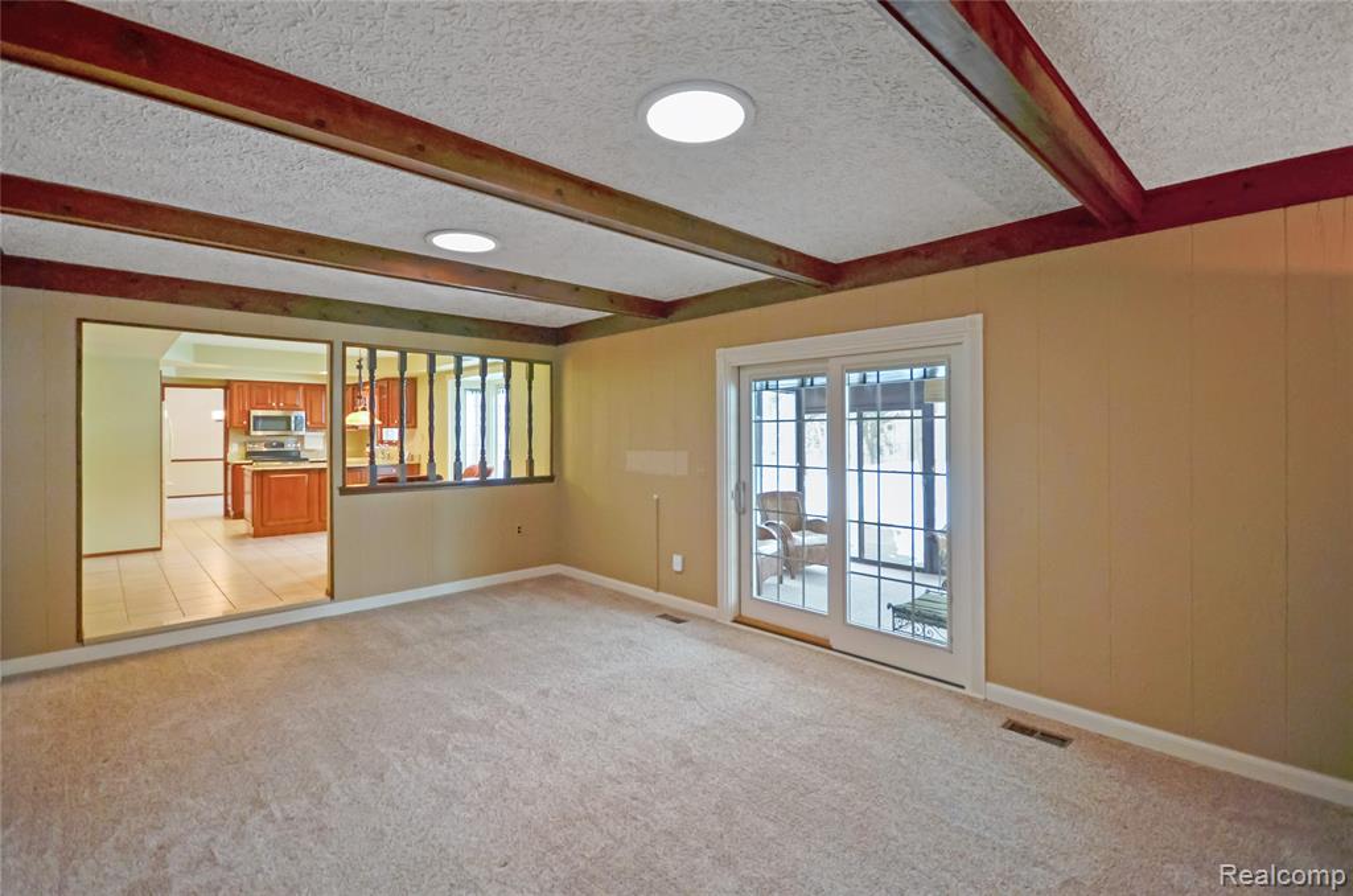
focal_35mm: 15
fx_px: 563
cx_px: 676
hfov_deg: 100.5
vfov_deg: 77.1
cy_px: 448
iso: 560
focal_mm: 10
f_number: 4
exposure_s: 1/60
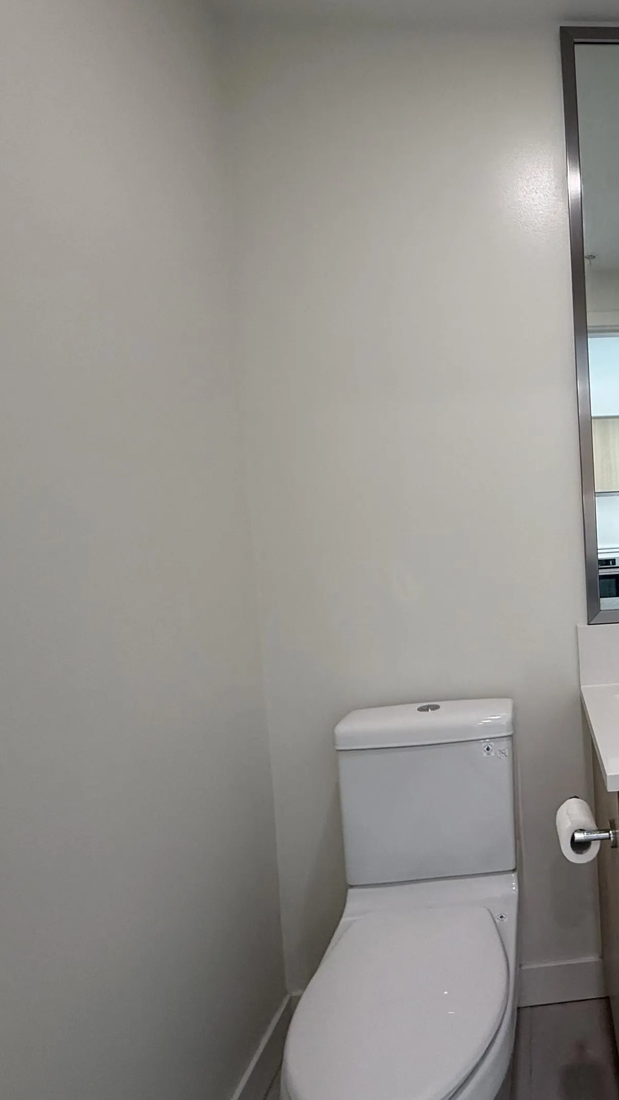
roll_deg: +3.0
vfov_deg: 81.2
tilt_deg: -2.3
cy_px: 552
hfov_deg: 45.0
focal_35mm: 22
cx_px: 594
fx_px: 642
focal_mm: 2.22
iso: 200
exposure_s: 1/120
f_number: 2.2
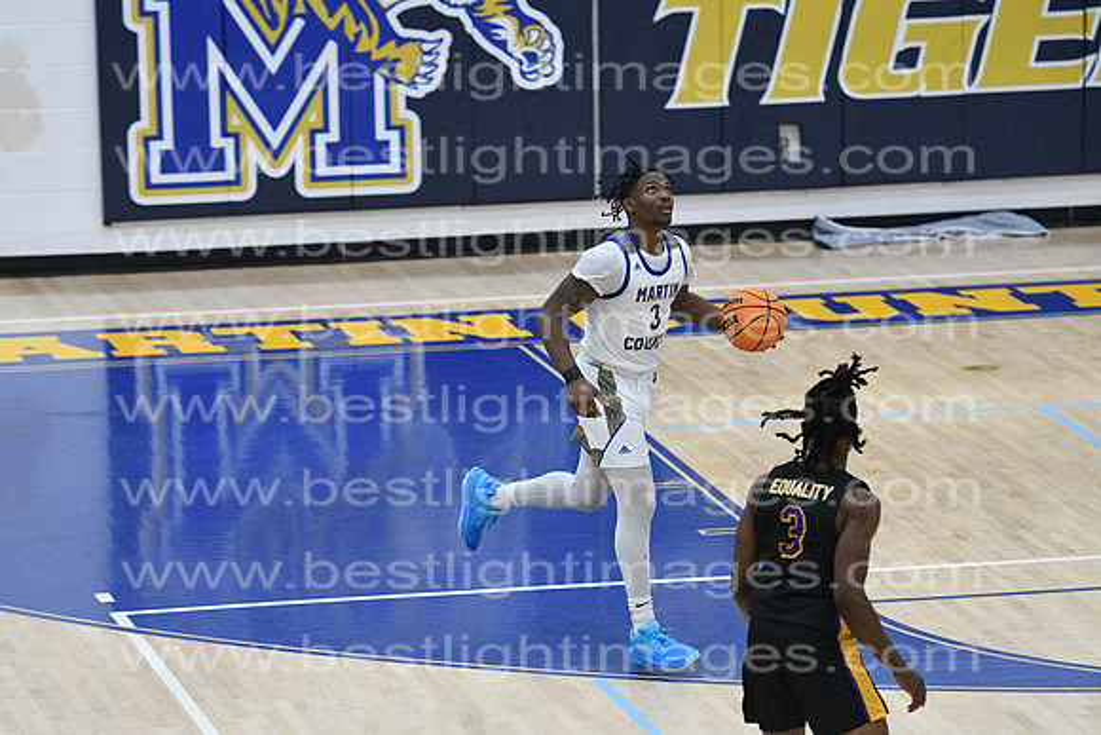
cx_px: 550
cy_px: 368
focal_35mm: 232
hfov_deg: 8.9
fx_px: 7112
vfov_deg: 5.9
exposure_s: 1/800
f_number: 3.5
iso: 6400
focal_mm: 155
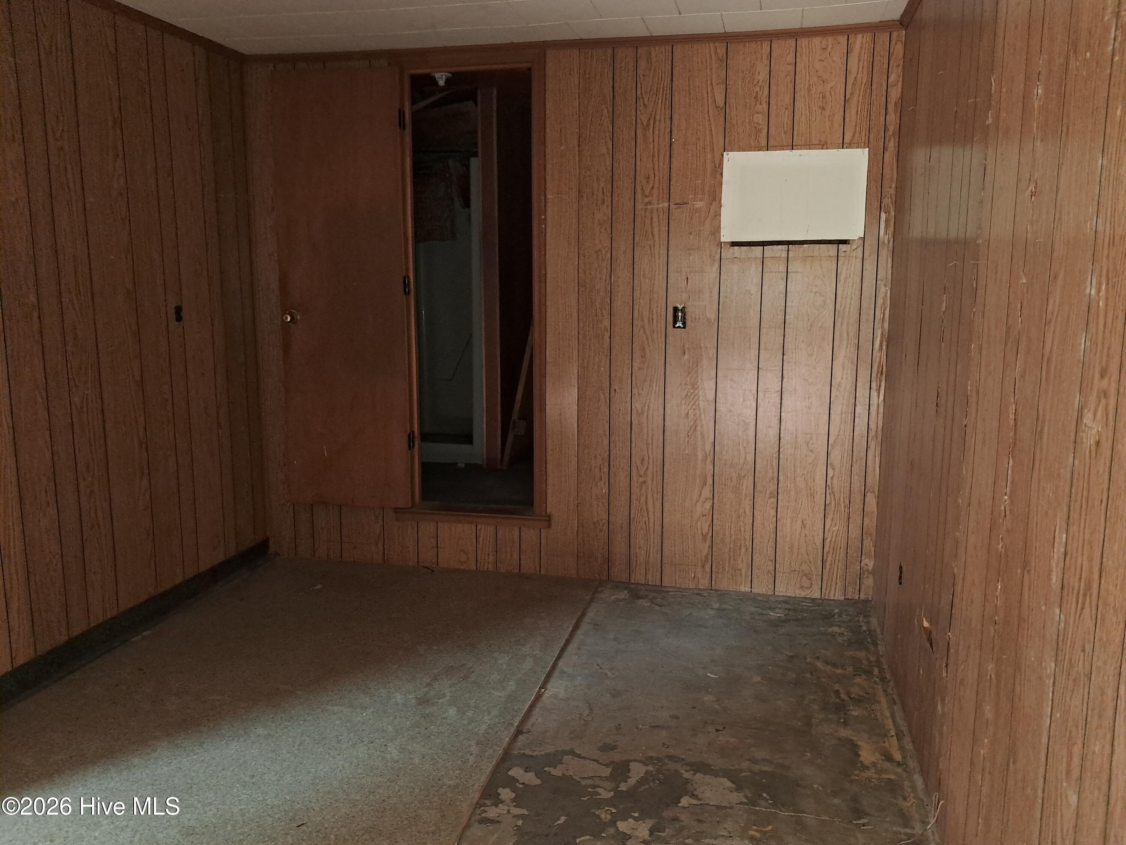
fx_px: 878
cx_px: 563
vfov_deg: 51.4
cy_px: 422
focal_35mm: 27
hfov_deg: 65.3
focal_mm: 4
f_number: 1.8
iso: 500
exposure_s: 1/33
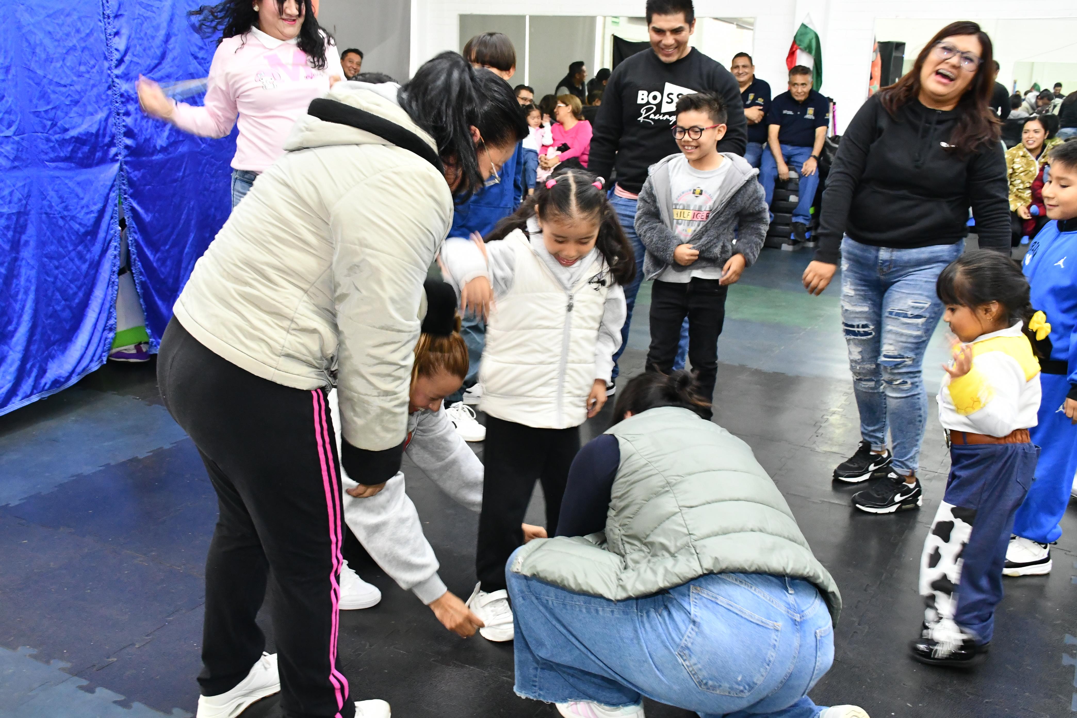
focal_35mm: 34
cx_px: 538
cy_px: 359
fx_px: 1017
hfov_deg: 55.8
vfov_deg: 38.9
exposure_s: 1/40
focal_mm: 23
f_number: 6.3
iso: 4000
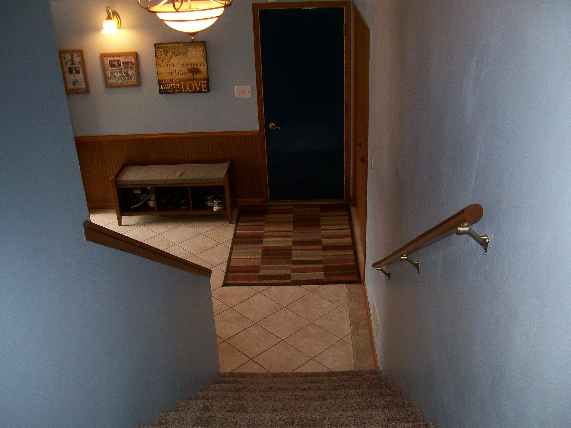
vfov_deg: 39.7
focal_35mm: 36
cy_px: 214
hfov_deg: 51.4
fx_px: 594
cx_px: 286
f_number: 2.7
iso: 140
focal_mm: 6
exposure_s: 1/64
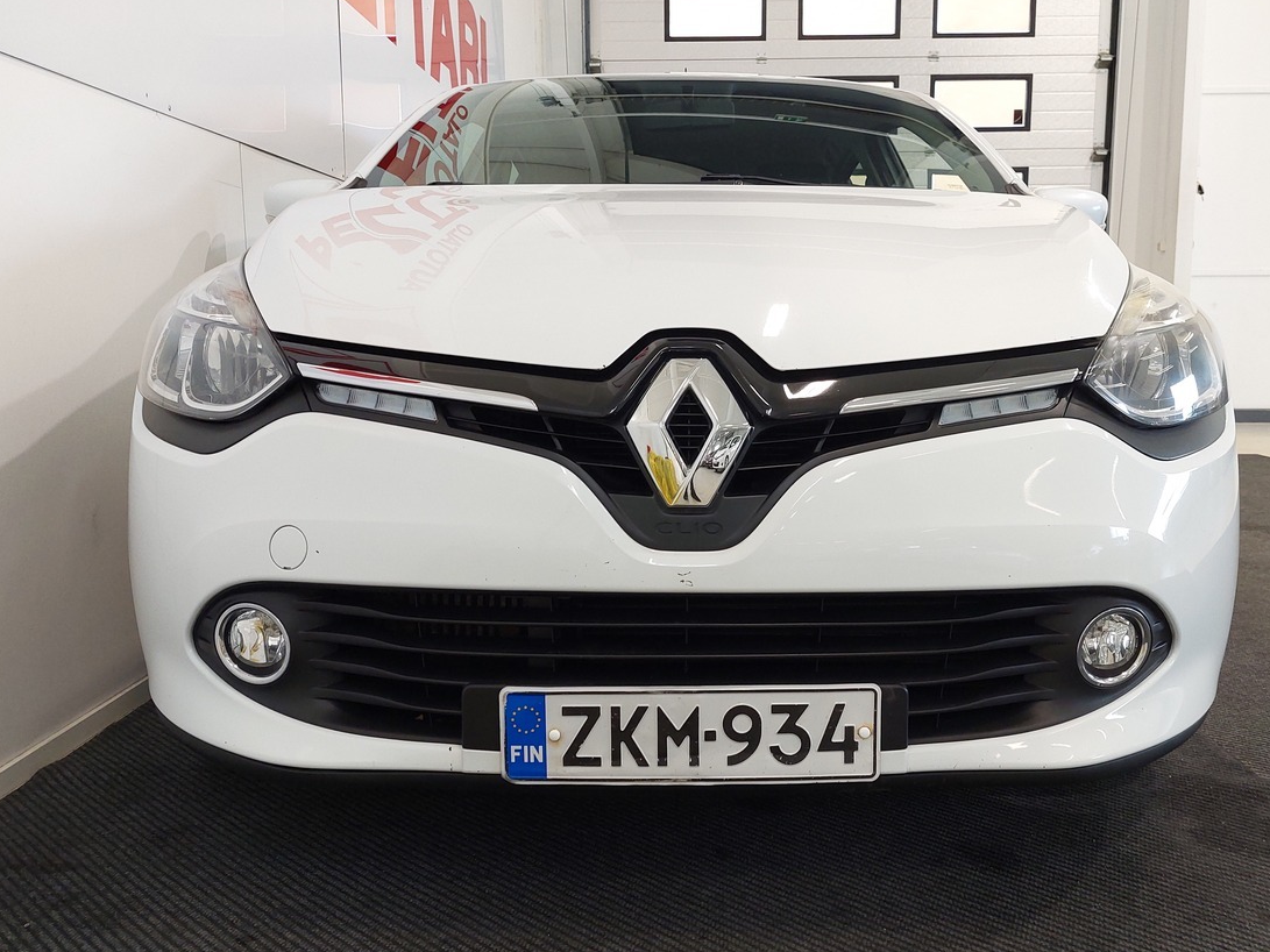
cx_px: 681
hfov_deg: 55.3
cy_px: 504
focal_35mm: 33
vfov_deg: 42.9
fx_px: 1211
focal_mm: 5.23
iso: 100
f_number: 1.8
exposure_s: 1/50
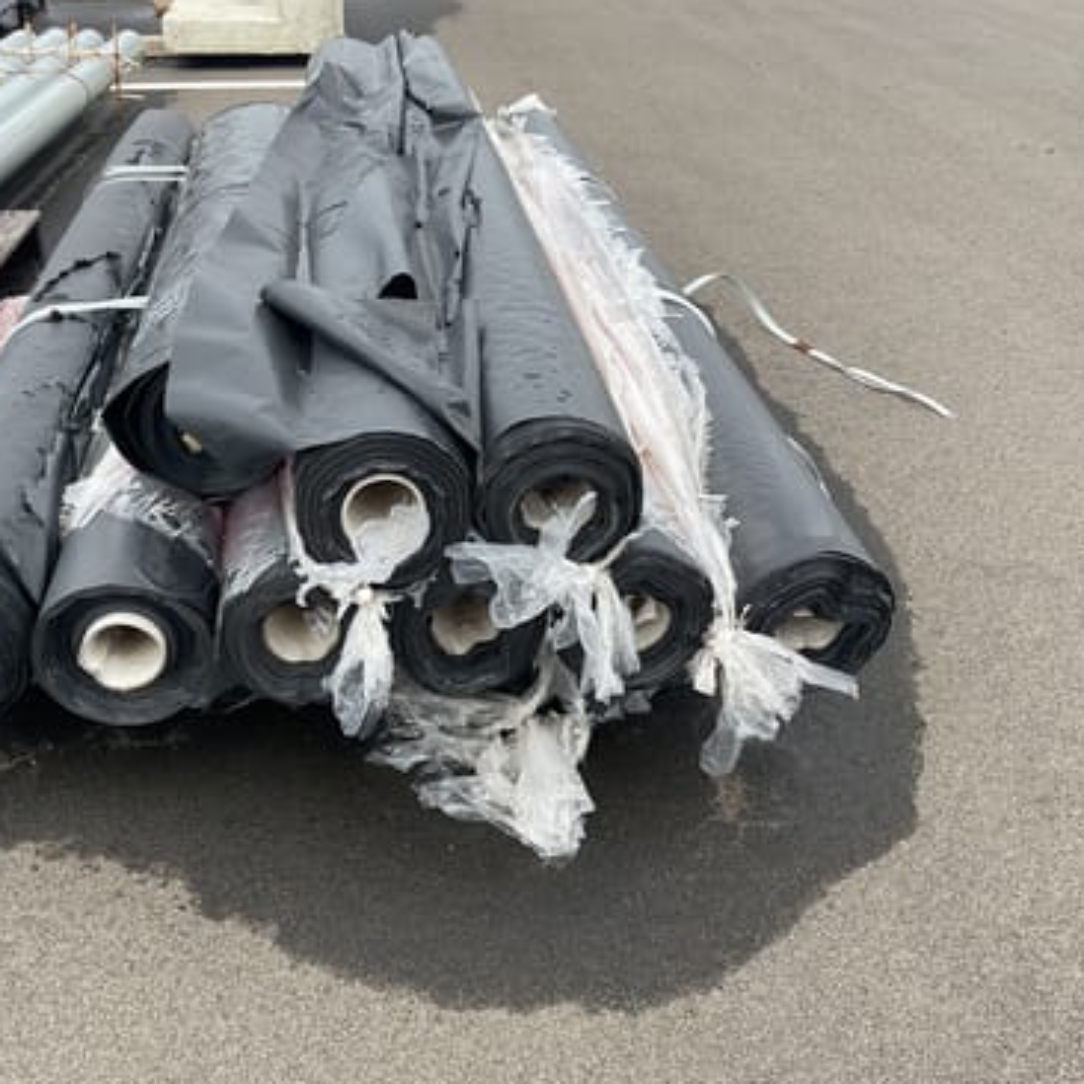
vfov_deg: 47.2
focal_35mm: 35
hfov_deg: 46.9
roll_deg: +1.5
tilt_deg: -31.9
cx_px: 421
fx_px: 1240
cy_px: 546
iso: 16
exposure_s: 1/613
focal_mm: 3
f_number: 1.8
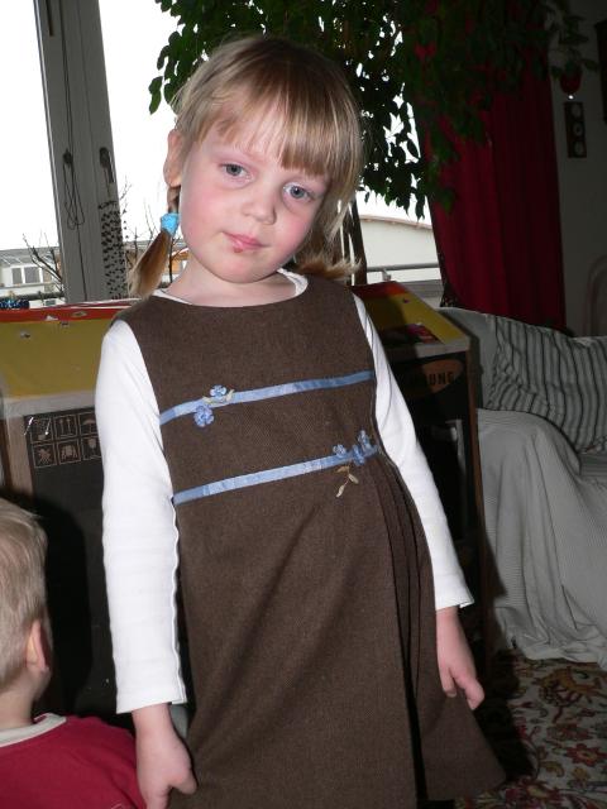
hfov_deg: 39.7
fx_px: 842
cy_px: 404
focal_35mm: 36
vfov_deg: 51.4
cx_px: 304
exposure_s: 1/250
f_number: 2.8
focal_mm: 6
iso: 100
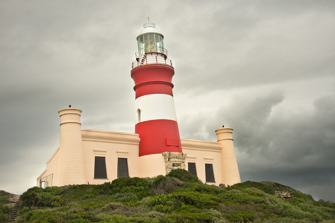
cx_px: 168
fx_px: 521
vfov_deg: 24.2
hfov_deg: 35.6
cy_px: 112
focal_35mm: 56
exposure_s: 1/160
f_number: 11
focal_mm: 56
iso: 400
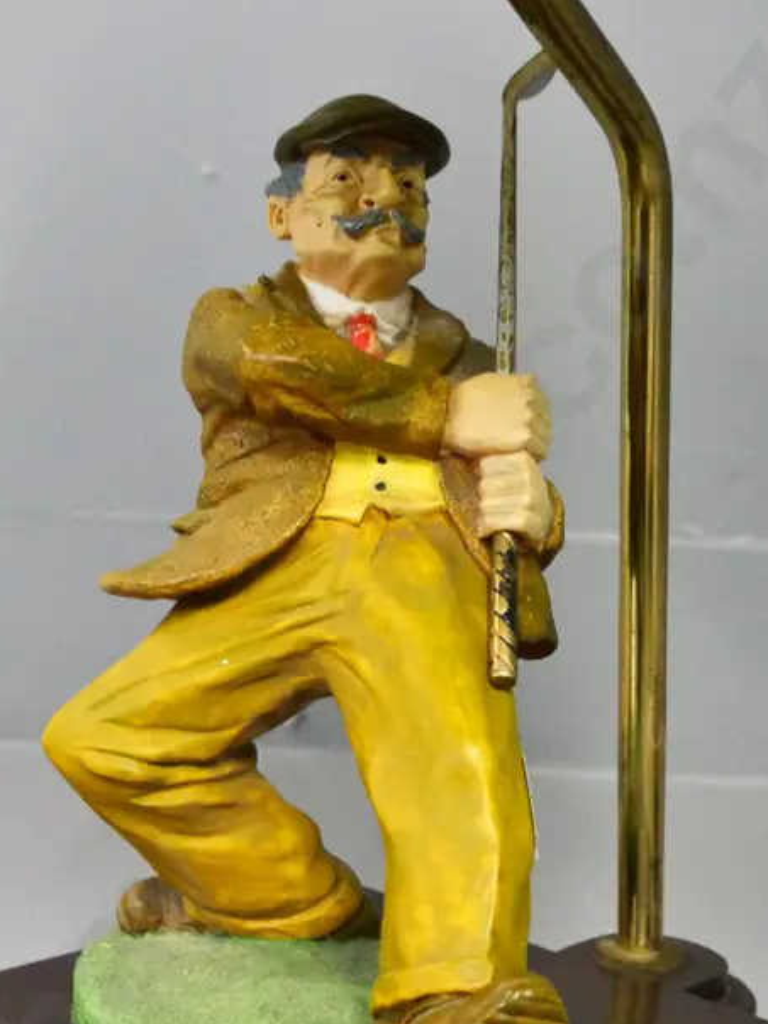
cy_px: 758
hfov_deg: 23.9
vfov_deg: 31.2
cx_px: 270
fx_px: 1804
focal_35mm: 61
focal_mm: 18
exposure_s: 1/50
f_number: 6.3
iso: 3200
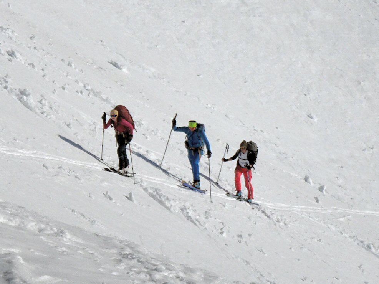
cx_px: 213
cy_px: 162
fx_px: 1938
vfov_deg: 8.4
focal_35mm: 177
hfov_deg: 11.2
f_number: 5.6
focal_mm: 22.38
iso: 80
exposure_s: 1/2000
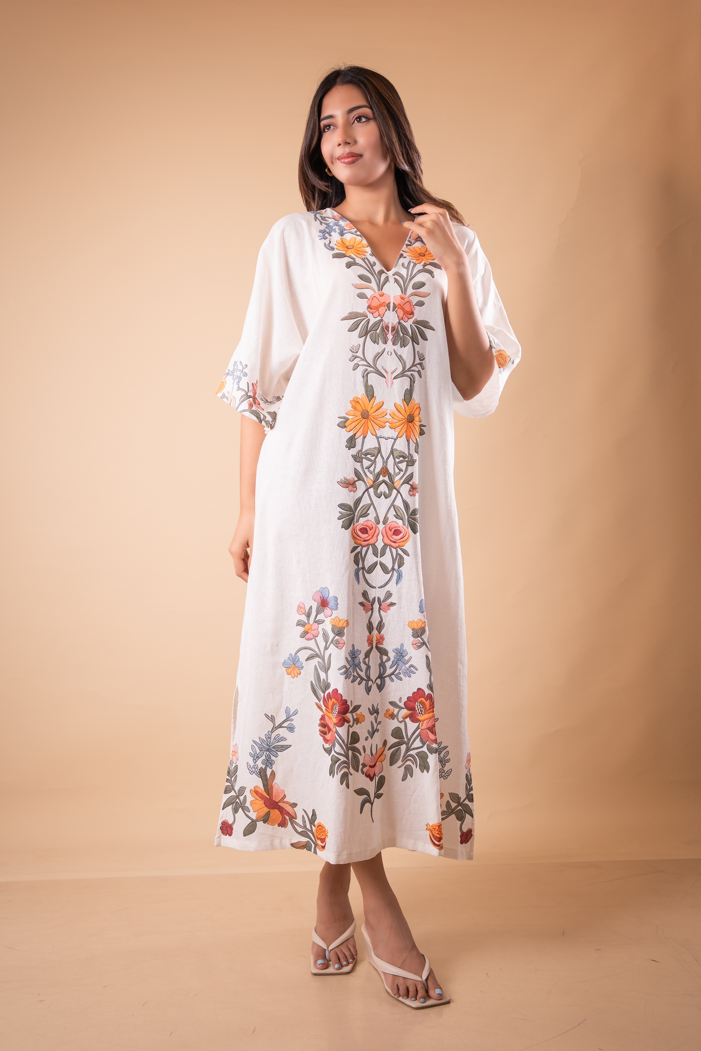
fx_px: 1022
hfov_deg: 37.9
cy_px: 526
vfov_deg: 54.4
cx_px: 350
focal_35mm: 35
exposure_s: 1/200
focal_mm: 35
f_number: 2.8
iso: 160
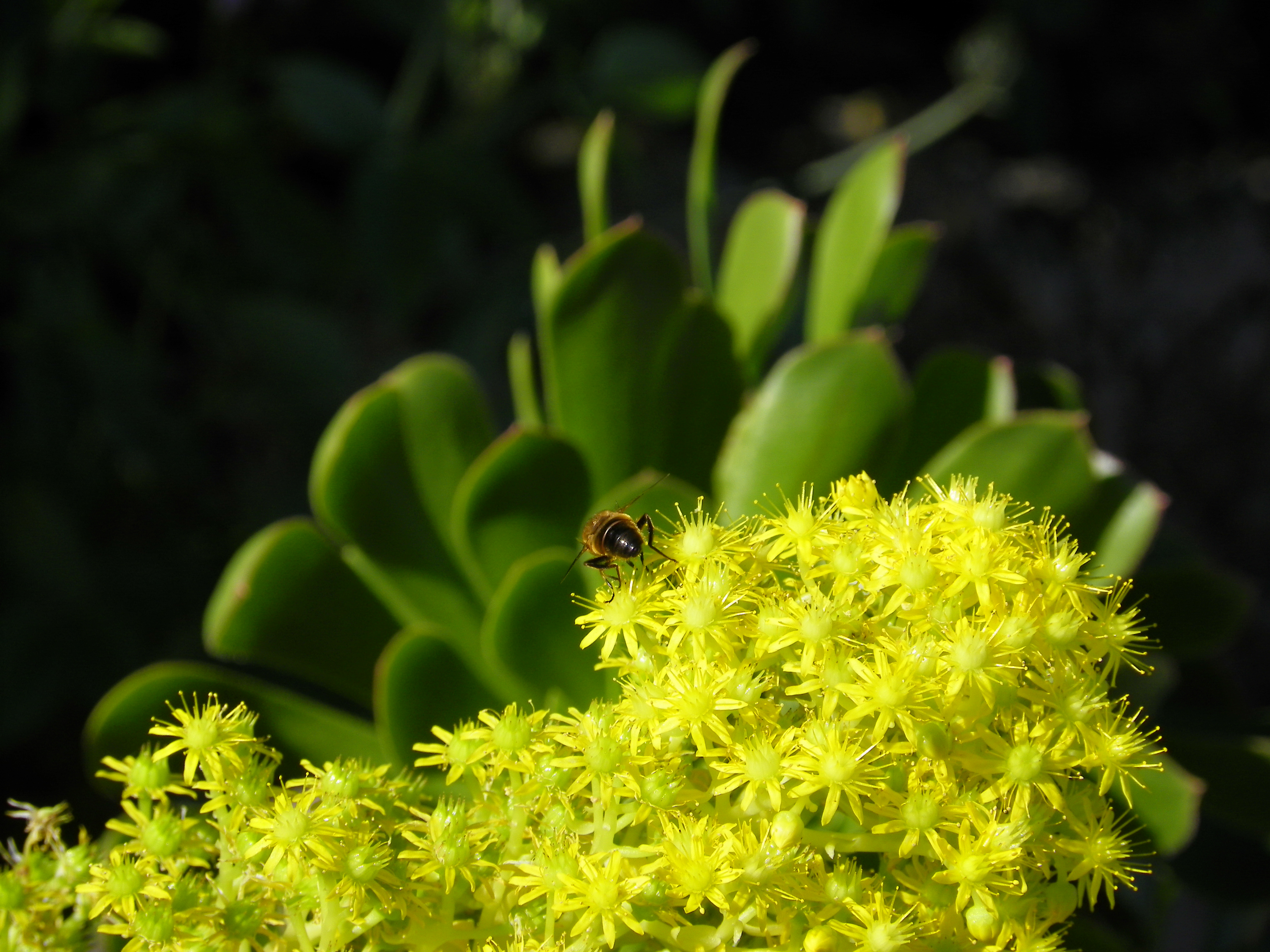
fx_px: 9466
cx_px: 635
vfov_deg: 5.8
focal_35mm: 258
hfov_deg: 7.7
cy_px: 476
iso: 64
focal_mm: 45.8
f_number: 5
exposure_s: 1/500
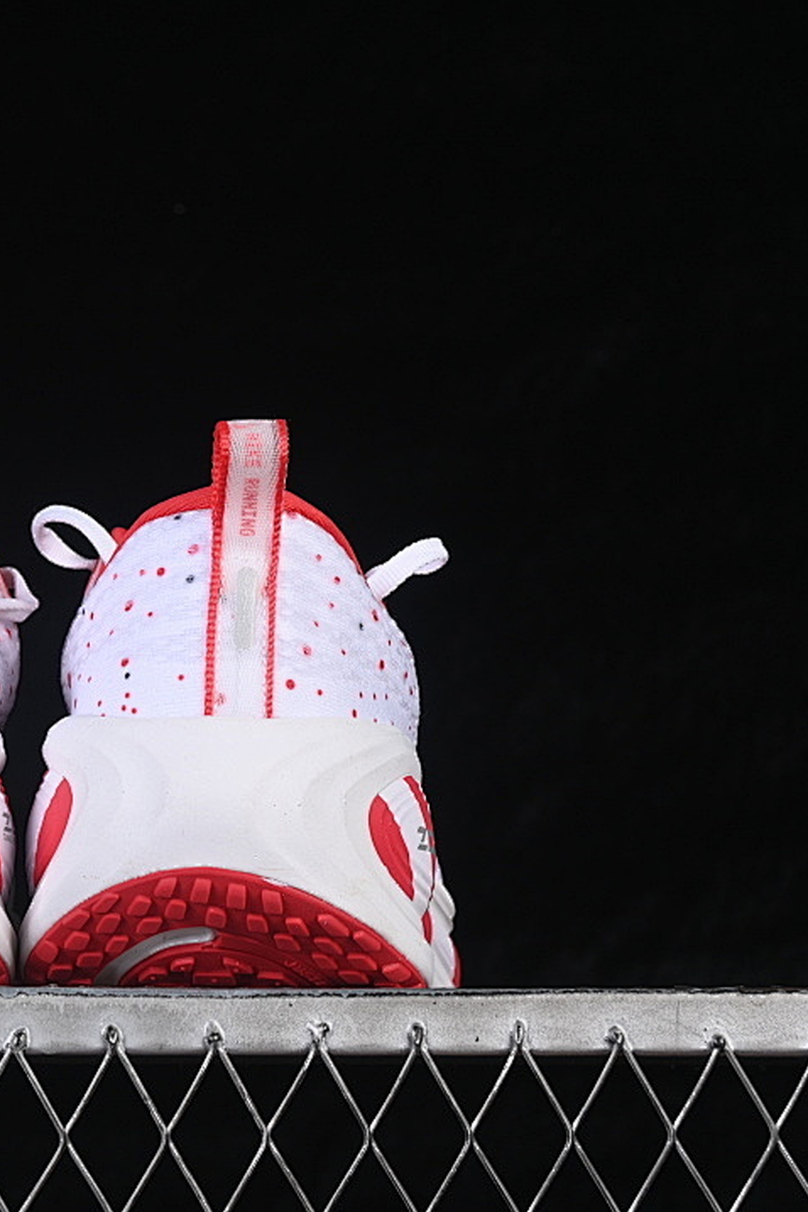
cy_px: 607
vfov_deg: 18.1
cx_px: 29
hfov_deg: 12.0
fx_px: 3804
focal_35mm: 113
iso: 160
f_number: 8
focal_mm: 50
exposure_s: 1/80
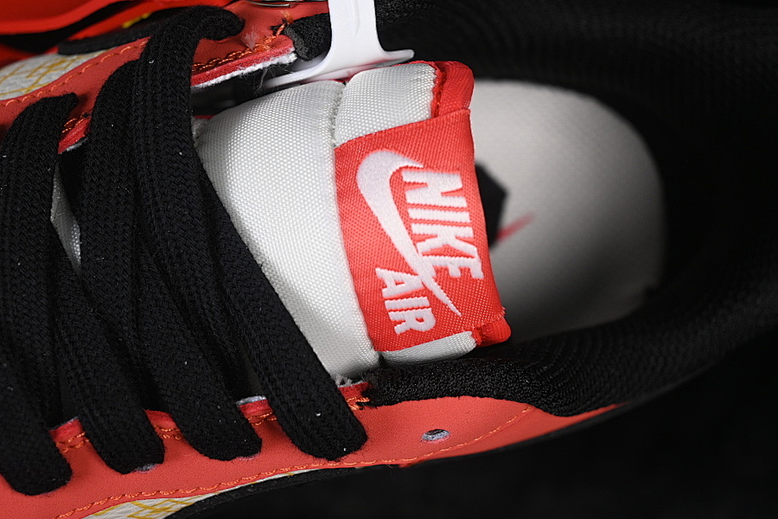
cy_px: 233
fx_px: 1945
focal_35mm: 90
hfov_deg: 22.6
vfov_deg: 15.2
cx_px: 324
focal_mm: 50
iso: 160
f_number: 7.1
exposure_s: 1/80
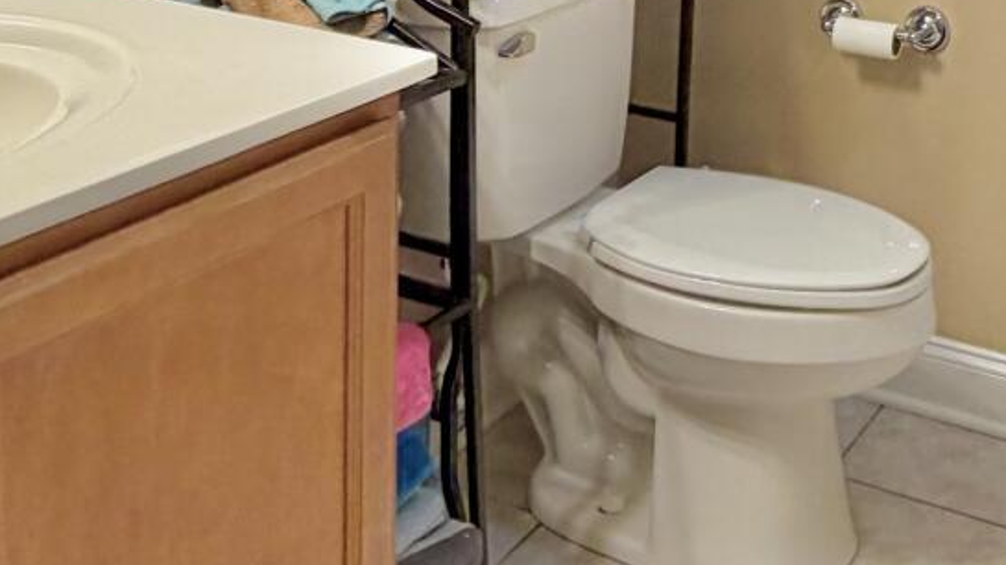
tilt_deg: -8.2
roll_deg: -3.1
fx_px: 1493
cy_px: -127
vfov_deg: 20.0
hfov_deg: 36.5
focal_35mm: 56
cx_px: 731
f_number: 2.2
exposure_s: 1/60
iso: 160
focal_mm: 2.22
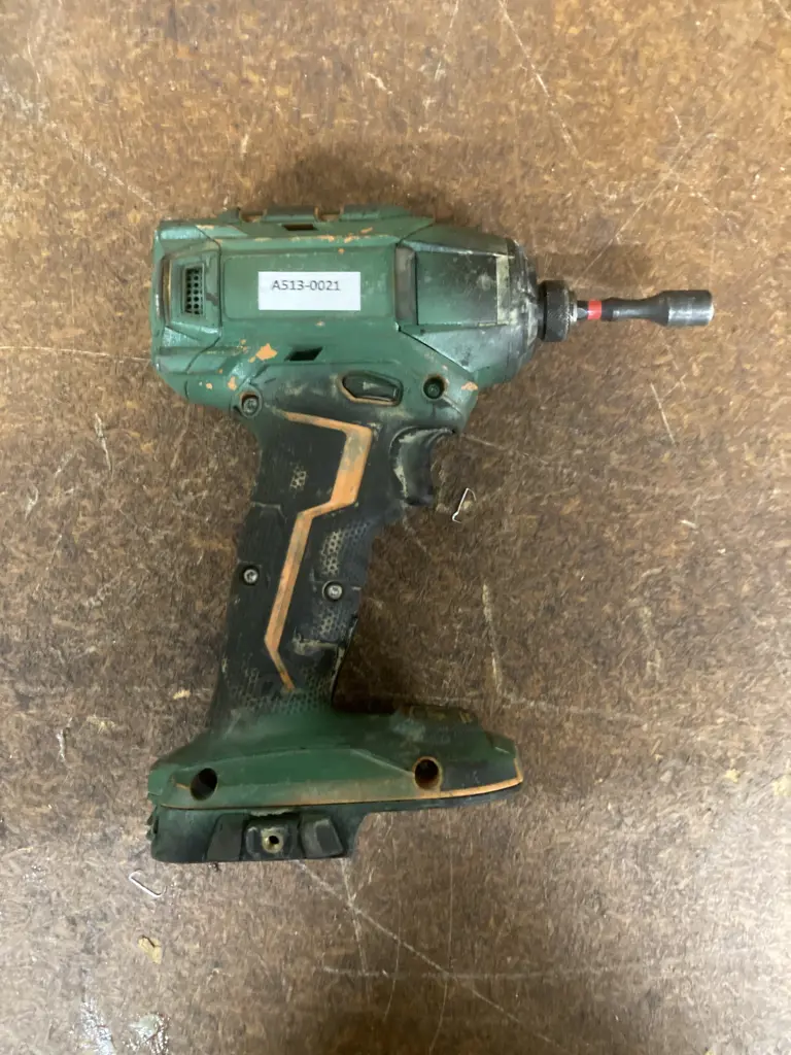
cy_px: 528
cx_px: 396
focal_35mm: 28
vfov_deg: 63.4
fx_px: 853
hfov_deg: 49.7
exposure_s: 1/25
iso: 500
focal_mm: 3.99
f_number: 1.8
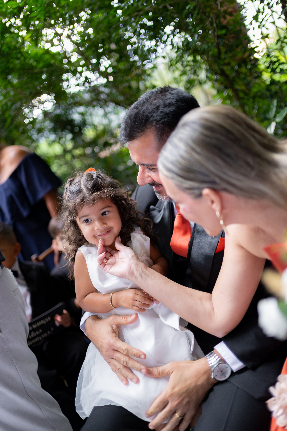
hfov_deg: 37.9
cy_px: 216
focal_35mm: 35
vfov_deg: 54.4
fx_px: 419
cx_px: 144
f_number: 1.4
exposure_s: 1/1000
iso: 2500
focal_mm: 35
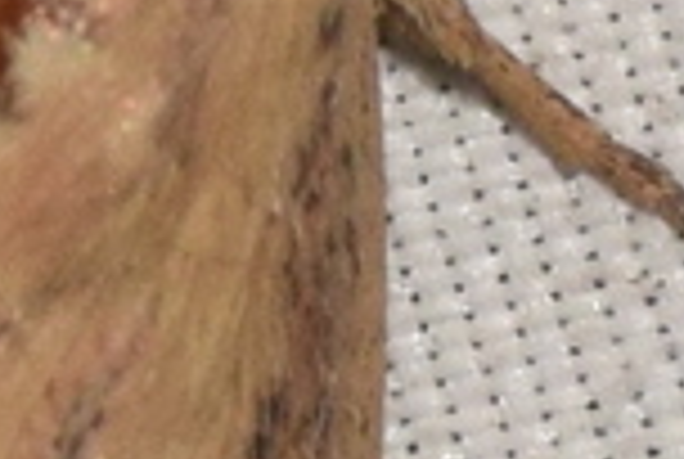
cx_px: -288
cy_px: 468
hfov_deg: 1.6
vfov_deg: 1.0
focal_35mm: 1324
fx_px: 25205
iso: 500
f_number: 14
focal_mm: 140
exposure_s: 1/160
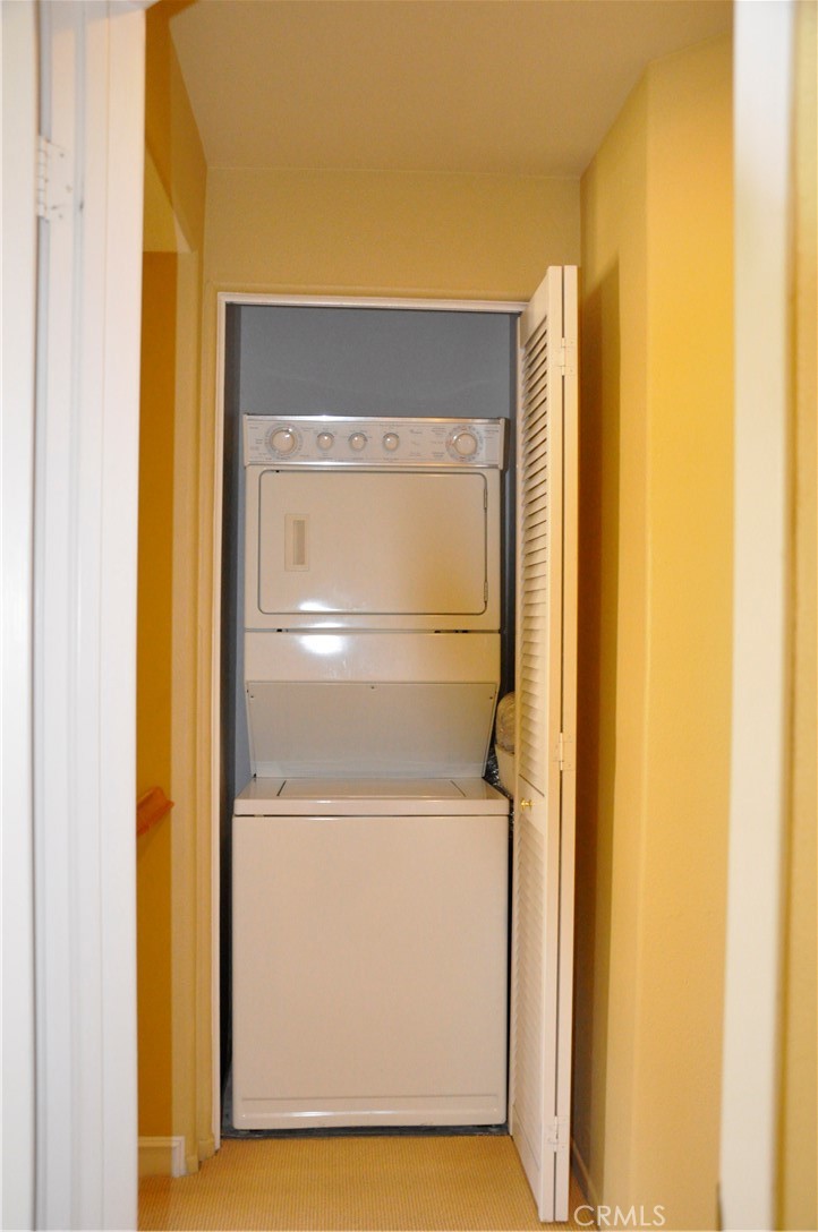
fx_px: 1077
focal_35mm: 32
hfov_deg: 41.6
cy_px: 616
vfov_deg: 59.6
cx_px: 409
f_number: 5.6
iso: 2500
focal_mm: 21
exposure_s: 1/80
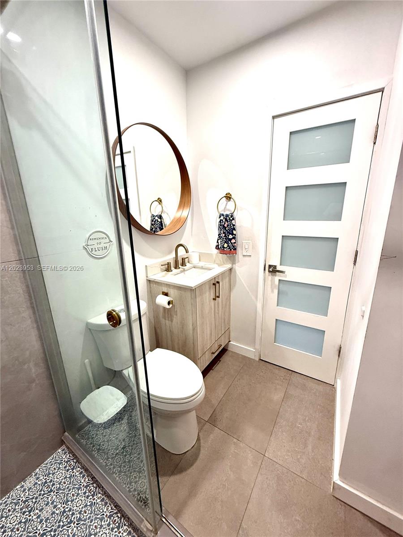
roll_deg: +0.9
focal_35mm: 14
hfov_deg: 85.7
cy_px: 268
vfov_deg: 102.1
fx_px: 217
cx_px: 202
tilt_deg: -15.3
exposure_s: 1/60
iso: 250
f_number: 2.2
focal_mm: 2.22
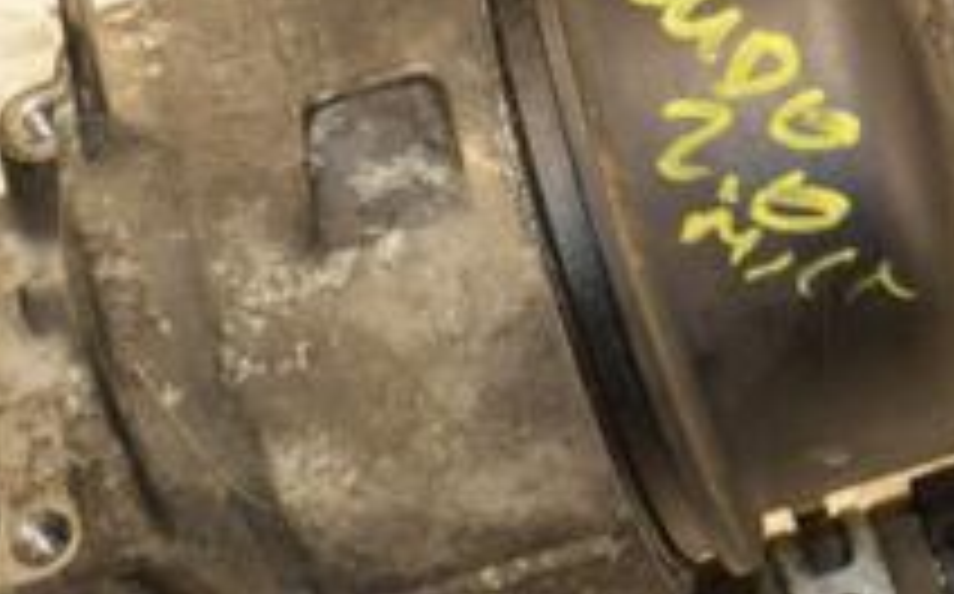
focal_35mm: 208
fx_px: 5402
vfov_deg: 6.3
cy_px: 562
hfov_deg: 10.1
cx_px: 194
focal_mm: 48
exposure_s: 1/50
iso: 800
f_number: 10
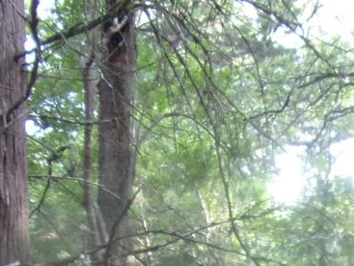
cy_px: 370
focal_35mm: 67
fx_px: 685
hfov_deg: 28.7
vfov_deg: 19.7
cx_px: 253
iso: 200
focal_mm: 4.3
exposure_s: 1/34
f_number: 3.3
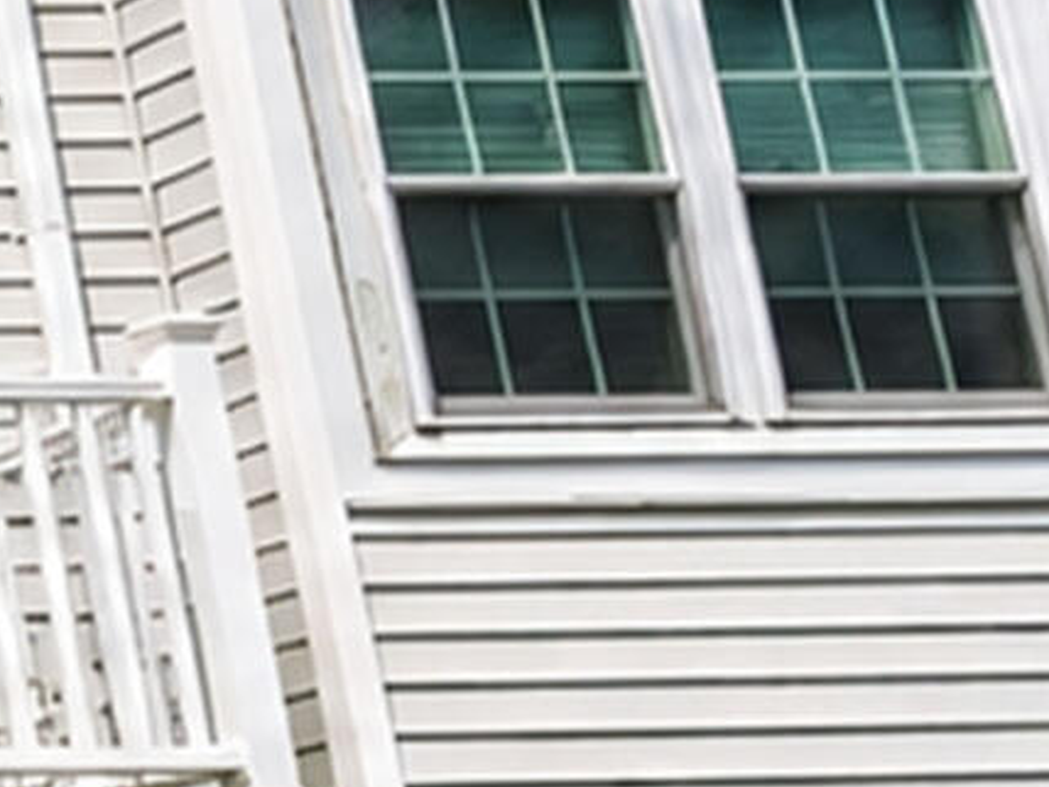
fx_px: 3981
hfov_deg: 9.5
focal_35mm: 131
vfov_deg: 11.3
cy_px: 294
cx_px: -2539
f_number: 6.3
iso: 100
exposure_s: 1/100
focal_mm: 19.5
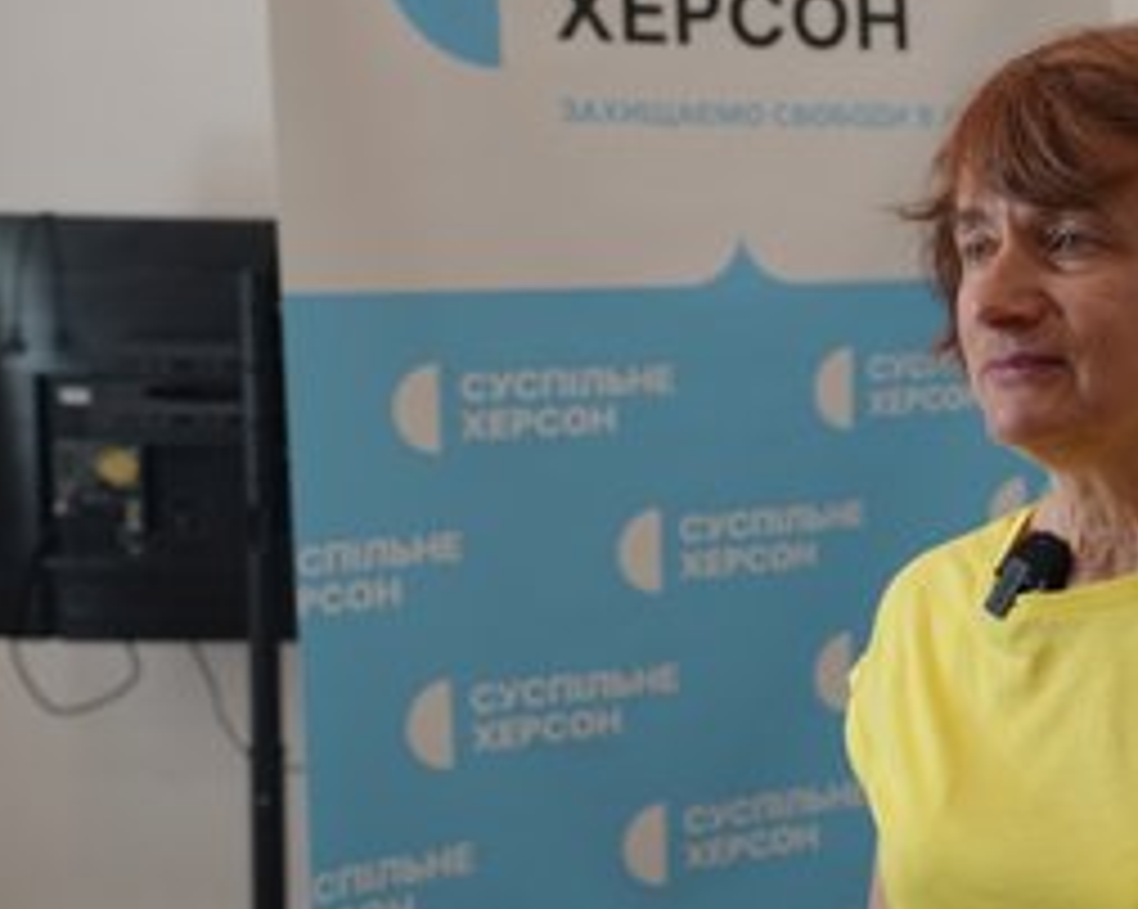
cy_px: 398
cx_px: 895
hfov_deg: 31.7
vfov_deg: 26.2
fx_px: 1952
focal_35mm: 58
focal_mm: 39
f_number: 4
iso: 500
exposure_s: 1/160
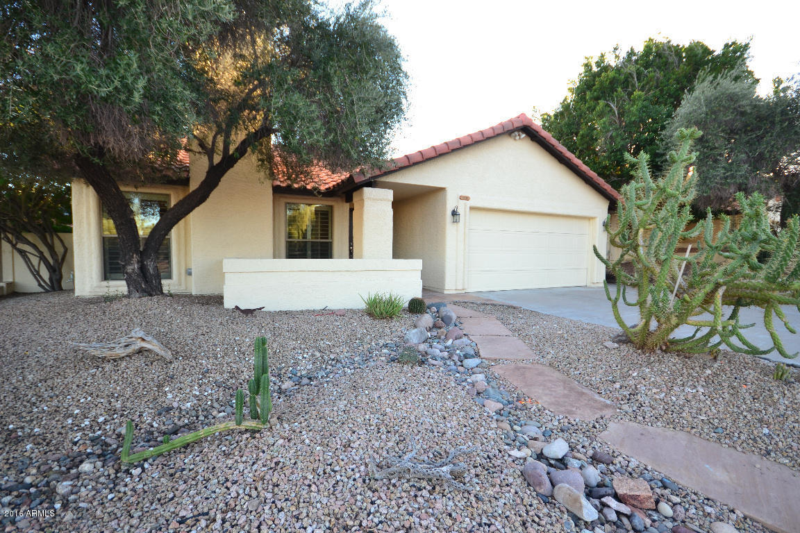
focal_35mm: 15
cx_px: 400
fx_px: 333
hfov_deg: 100.4
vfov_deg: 77.3
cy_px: 266
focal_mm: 10
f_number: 4
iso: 200
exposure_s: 1/100
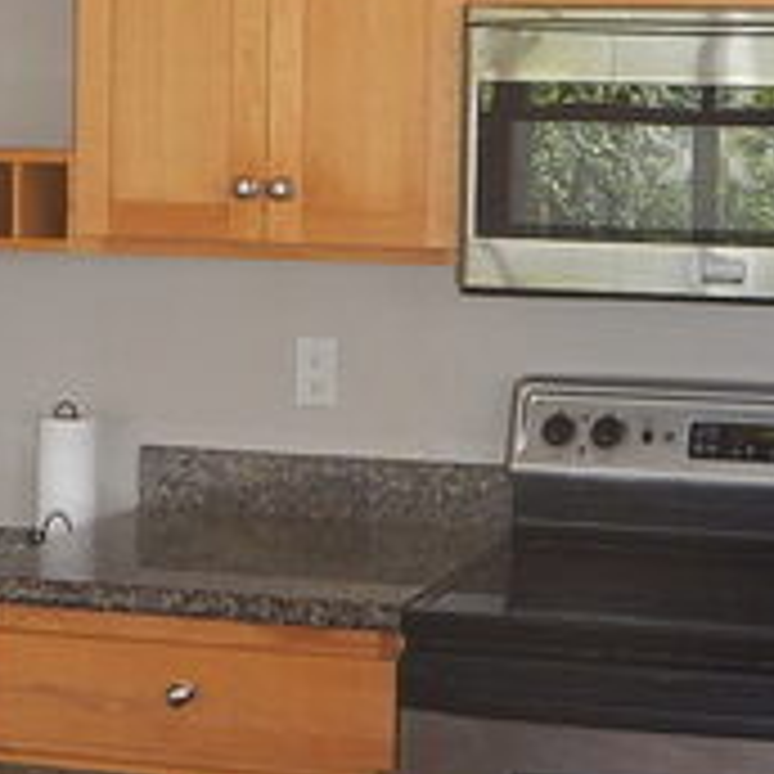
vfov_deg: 18.0
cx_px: 515
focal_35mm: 96
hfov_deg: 18.1
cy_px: 238
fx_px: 2429
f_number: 3.9
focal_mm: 5
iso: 250
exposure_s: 1/30
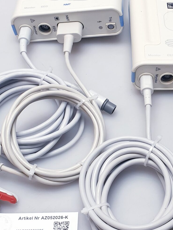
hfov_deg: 21.5
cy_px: 125
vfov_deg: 28.6
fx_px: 453
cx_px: 120
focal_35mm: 68
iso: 50
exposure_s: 1/100
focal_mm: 4.3
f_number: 2.4
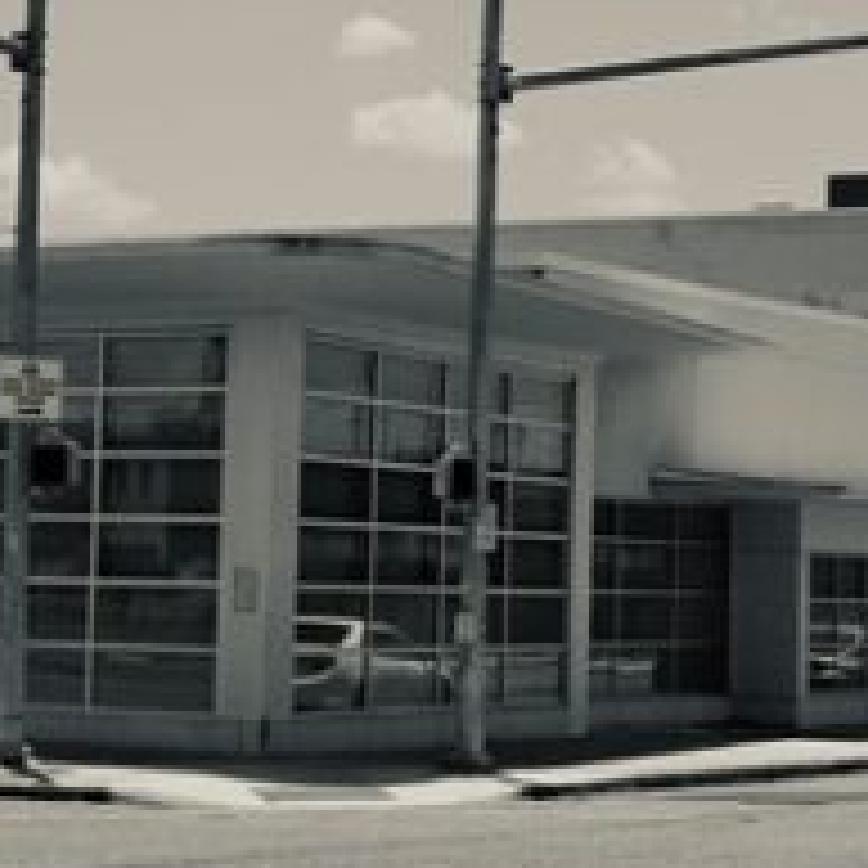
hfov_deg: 15.6
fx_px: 3149
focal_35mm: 111
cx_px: 720
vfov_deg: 15.5
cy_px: 103
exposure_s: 1/2000
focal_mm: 28
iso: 400
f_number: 8
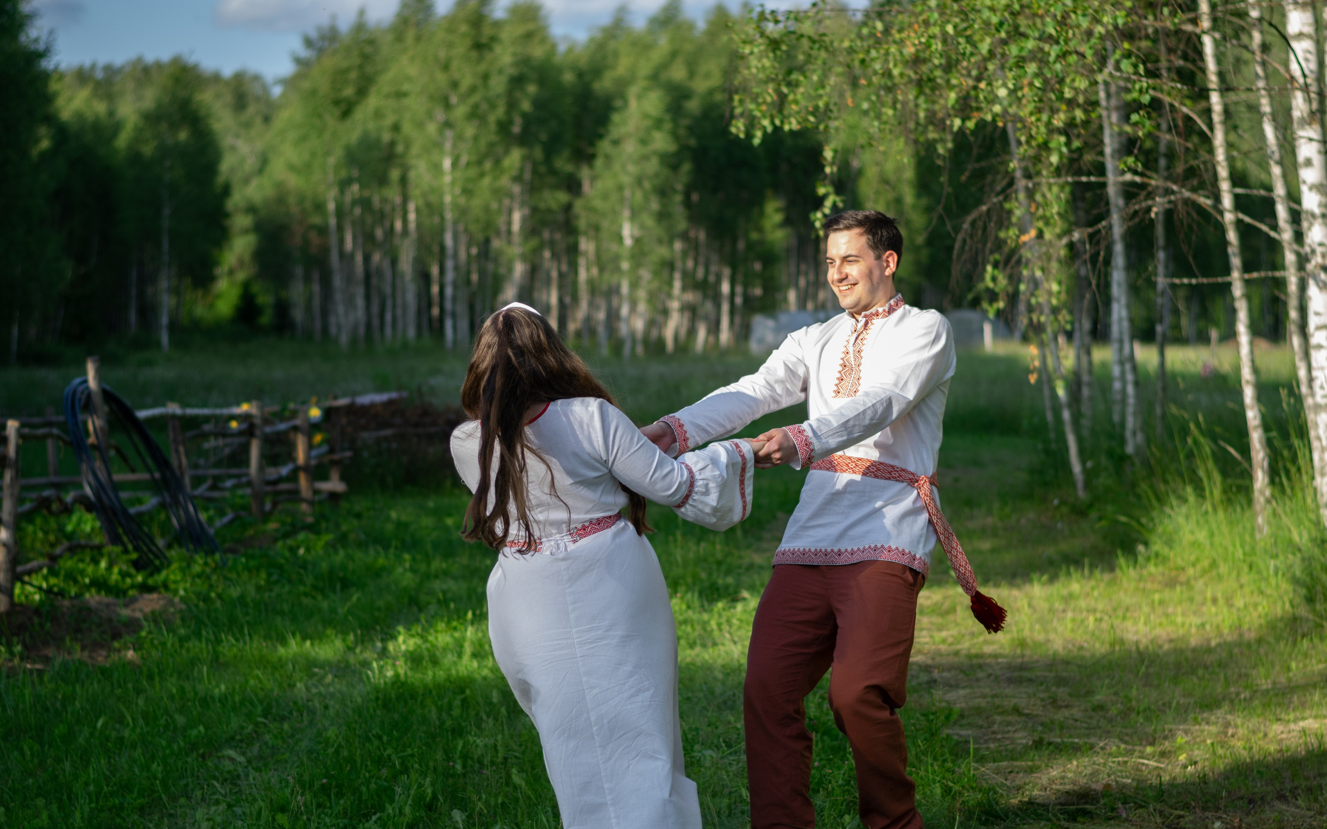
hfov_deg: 24.9
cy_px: 453
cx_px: 641
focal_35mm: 83
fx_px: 3001
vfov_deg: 15.7
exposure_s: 1/800
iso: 100
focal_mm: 50
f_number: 2.2
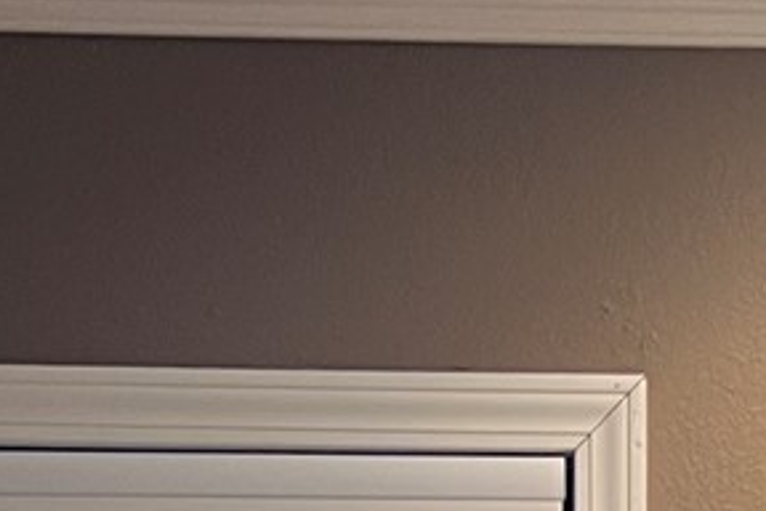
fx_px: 3830
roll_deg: -0.1
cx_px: 668
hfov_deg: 11.4
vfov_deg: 6.7
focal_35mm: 180
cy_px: 1727
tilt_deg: -6.9
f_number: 1.5
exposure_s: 1/60
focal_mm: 5.7
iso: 100
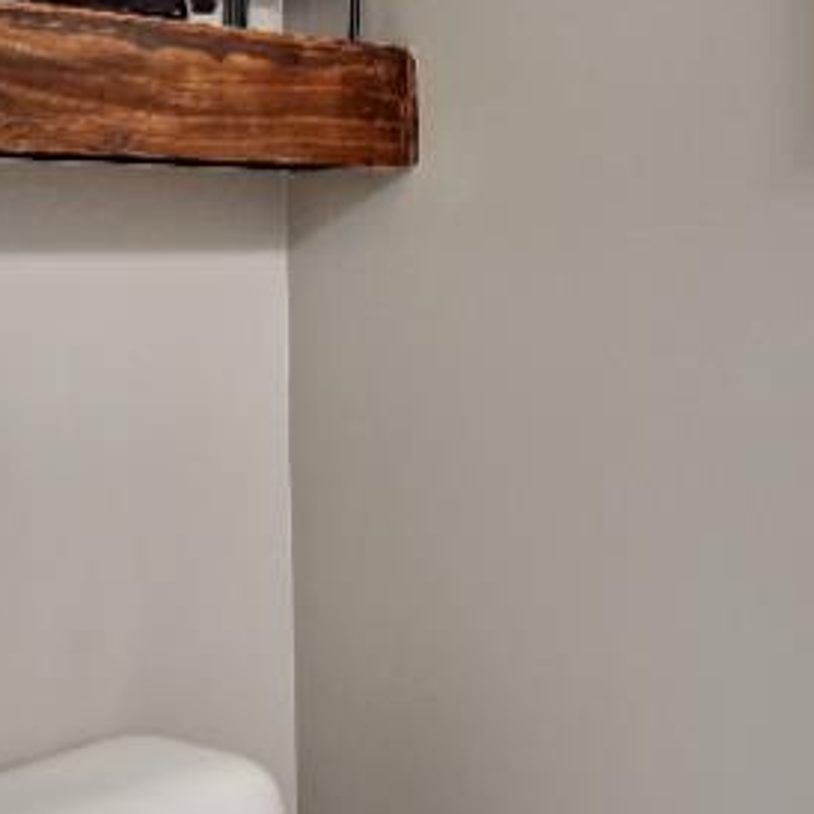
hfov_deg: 20.7
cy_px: 260
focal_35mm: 65
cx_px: 1358
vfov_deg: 26.3
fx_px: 1729
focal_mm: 14
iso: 400
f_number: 8
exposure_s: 1/6
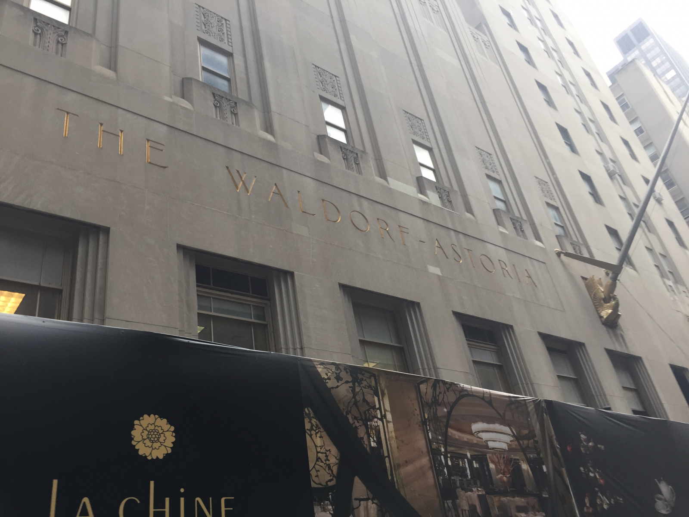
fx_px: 577
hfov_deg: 61.7
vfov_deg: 48.2
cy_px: 258
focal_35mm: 29
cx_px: 344
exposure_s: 1/120
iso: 40
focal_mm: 4.15
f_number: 2.2
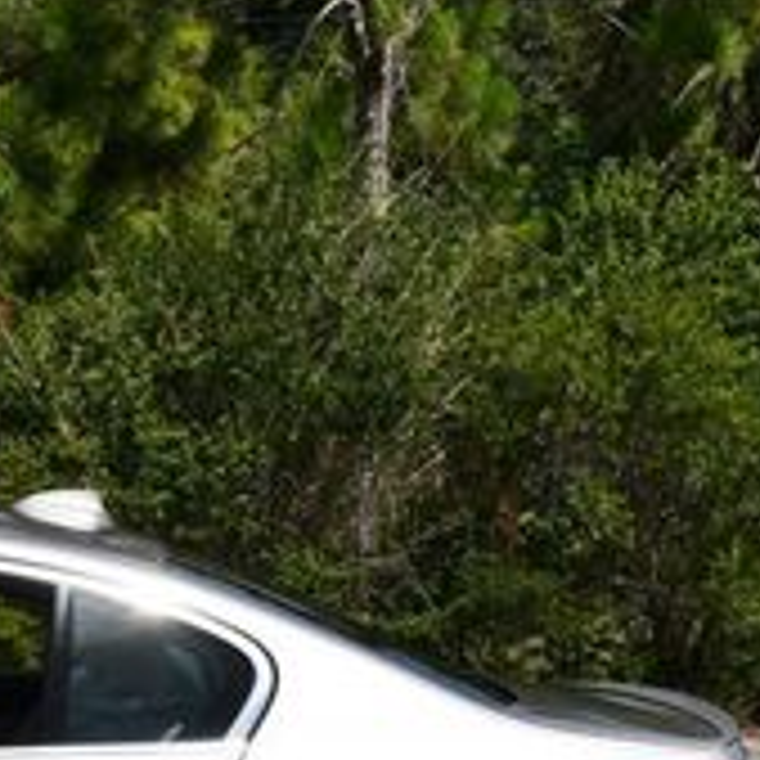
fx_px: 4173
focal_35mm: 168
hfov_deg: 10.0
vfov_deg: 10.4
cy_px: 612
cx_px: -418
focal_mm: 26
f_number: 9
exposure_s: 1/320
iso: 100
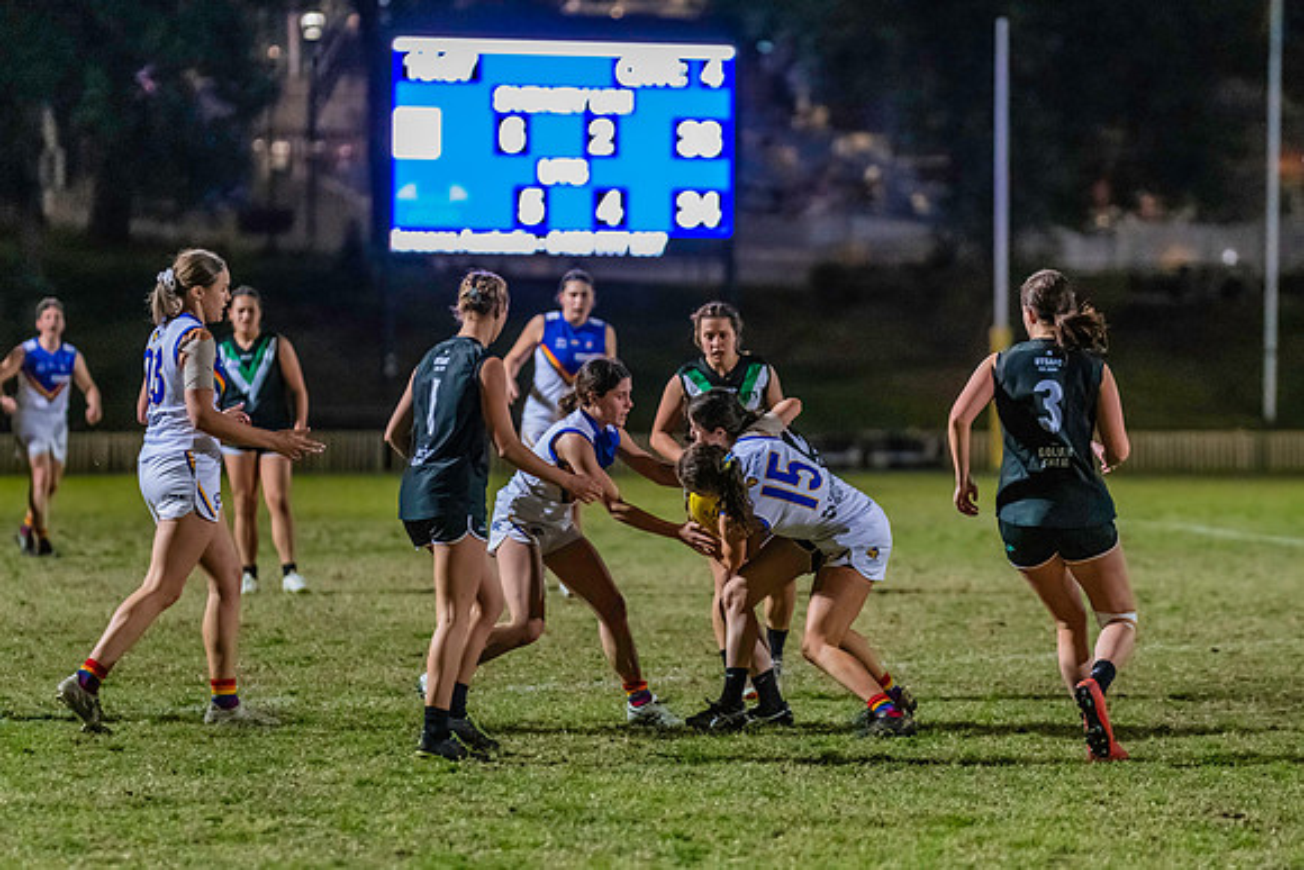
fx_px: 7624
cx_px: 793
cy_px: 524
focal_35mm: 210
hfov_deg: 9.8
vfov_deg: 6.5
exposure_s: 1/1000
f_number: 2.8
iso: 10000
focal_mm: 170
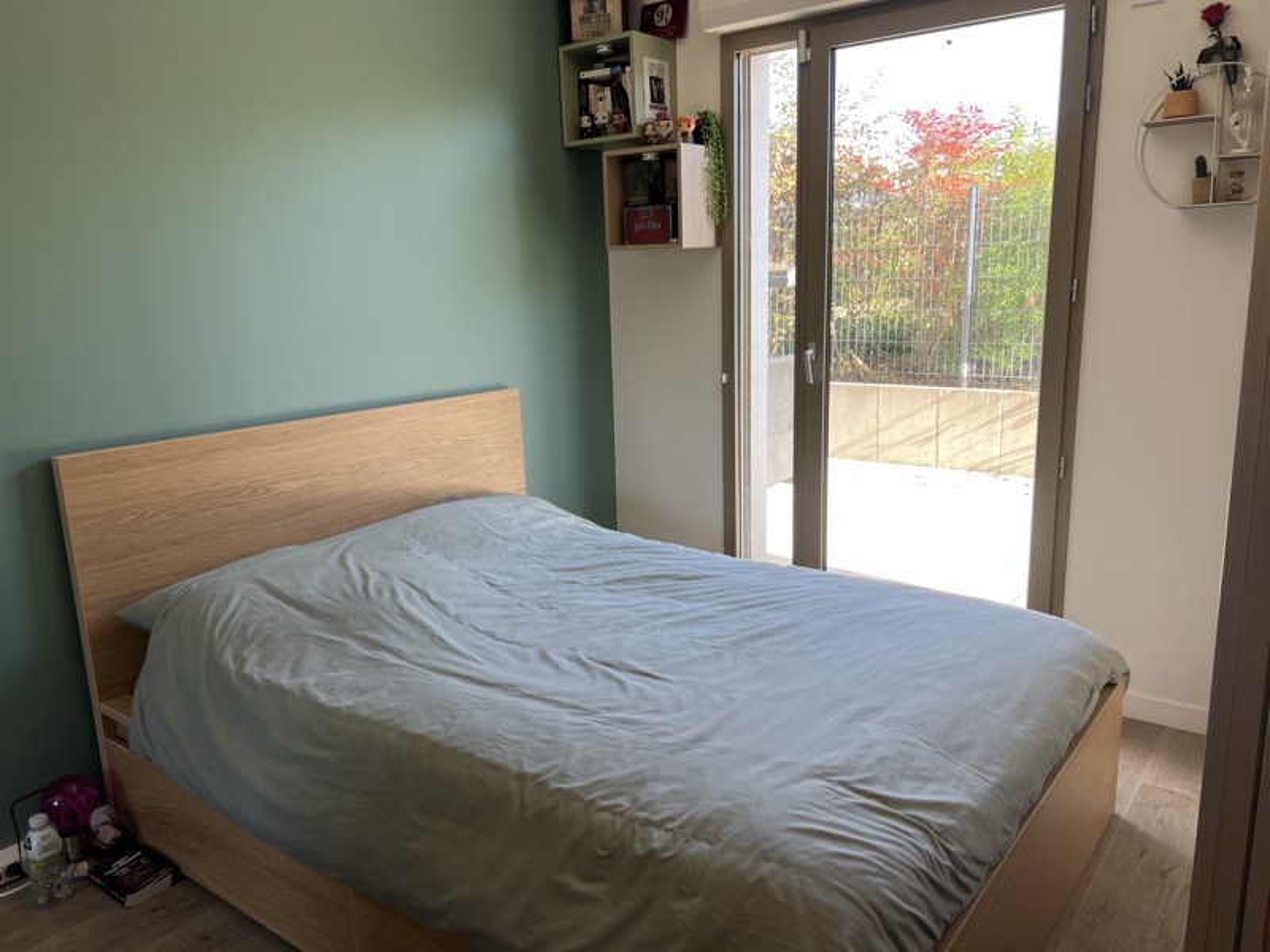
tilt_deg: -13.3
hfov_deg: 67.3
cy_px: 476
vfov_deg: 53.1
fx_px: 954
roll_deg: +2.1
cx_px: 635
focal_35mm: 26
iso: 32
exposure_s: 1/121
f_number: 1.5
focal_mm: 5.7
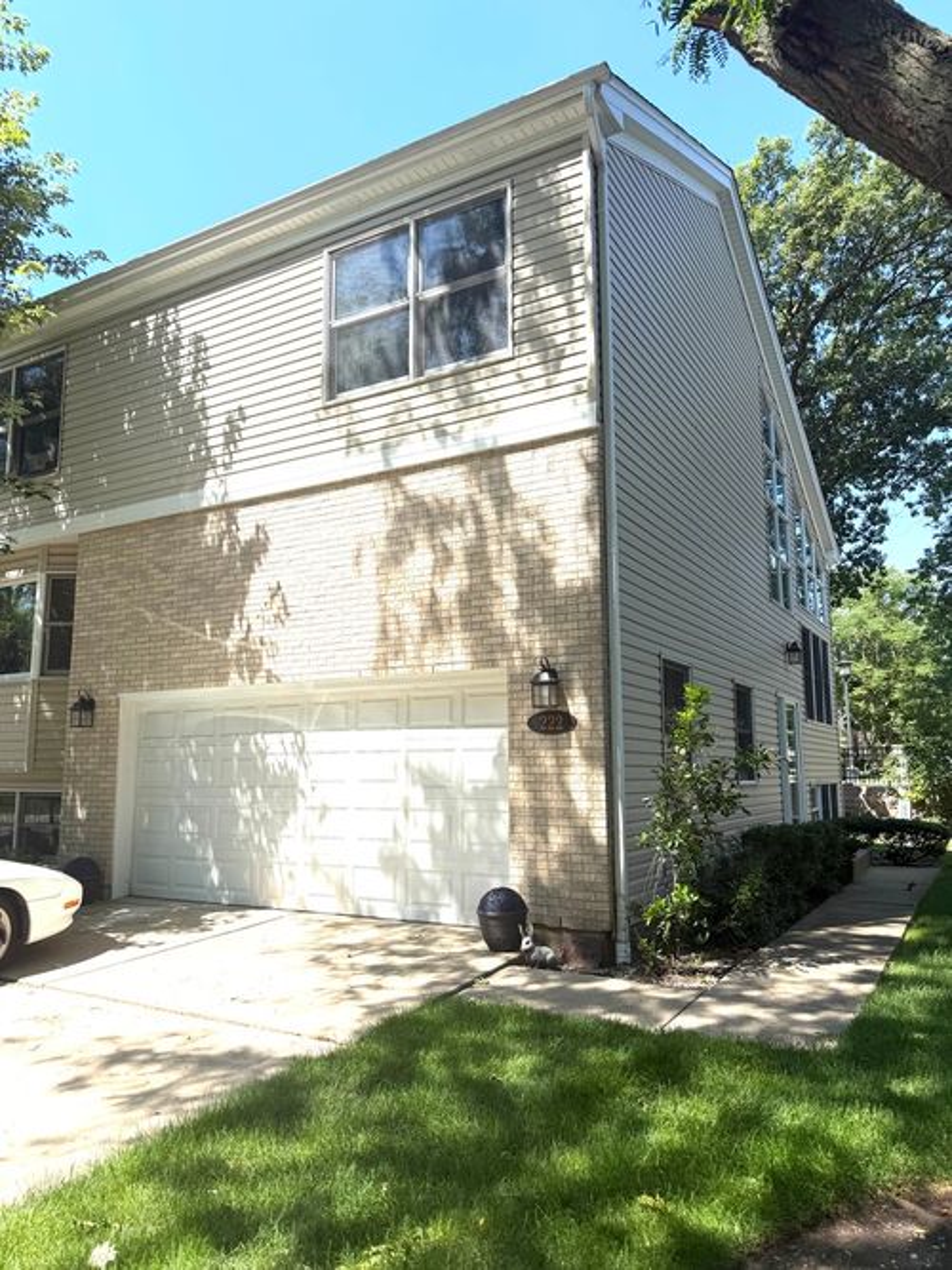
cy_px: 635
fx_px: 880
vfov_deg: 71.6
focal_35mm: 24
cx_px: 476
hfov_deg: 56.8
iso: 80
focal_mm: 6.76
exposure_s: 1/2525
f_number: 1.78
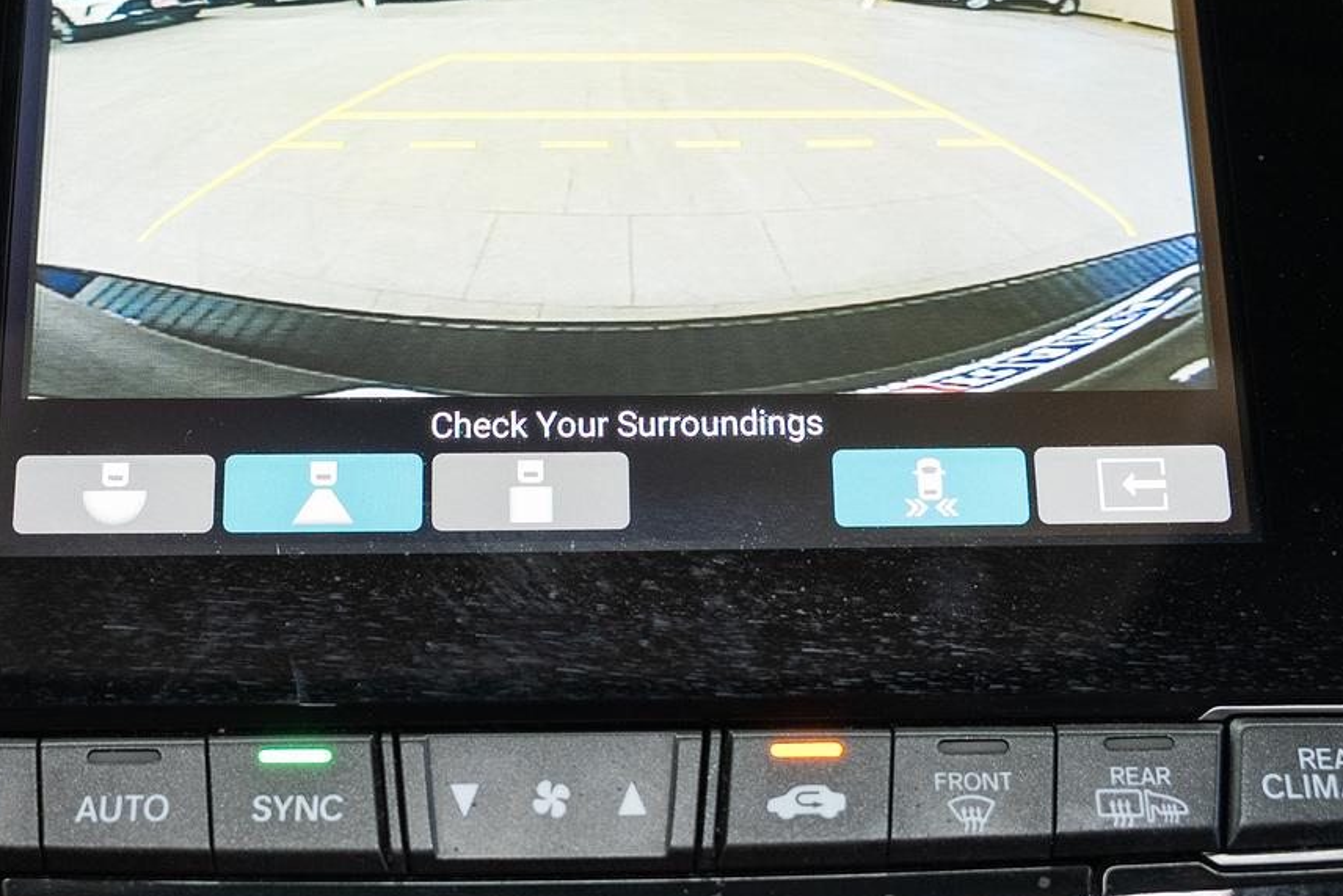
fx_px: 1903
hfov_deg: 38.8
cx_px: 570
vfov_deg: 26.4
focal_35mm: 51
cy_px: 333
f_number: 4
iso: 500
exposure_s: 1/40
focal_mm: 24
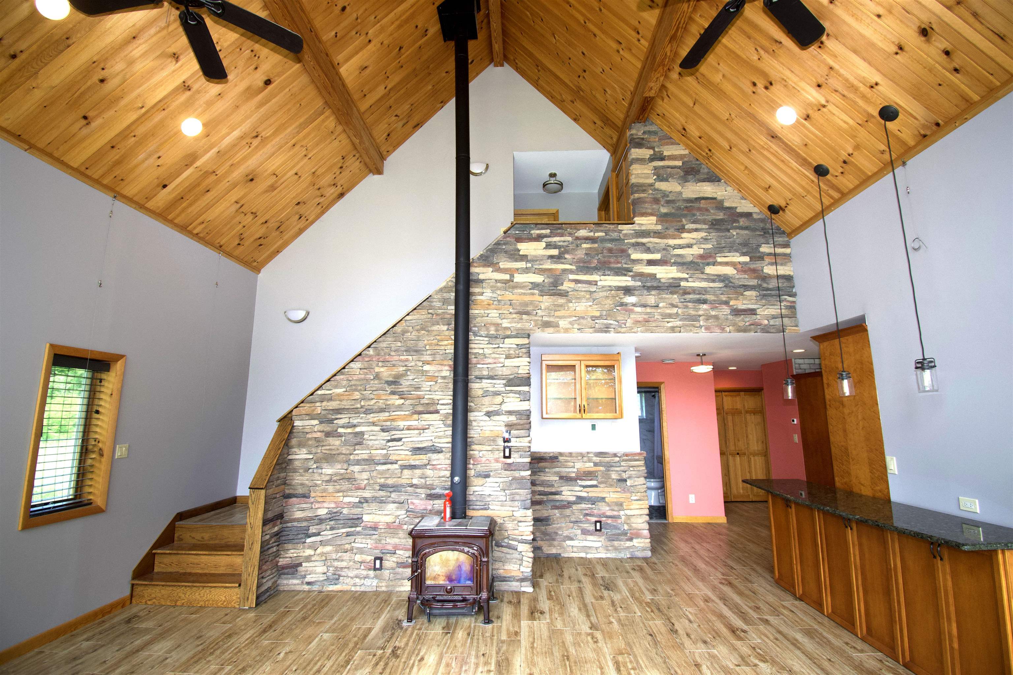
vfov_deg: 77.3
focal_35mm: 15
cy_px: 338
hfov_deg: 100.4
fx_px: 422
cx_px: 506
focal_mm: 10
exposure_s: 1/200
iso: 450
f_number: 5
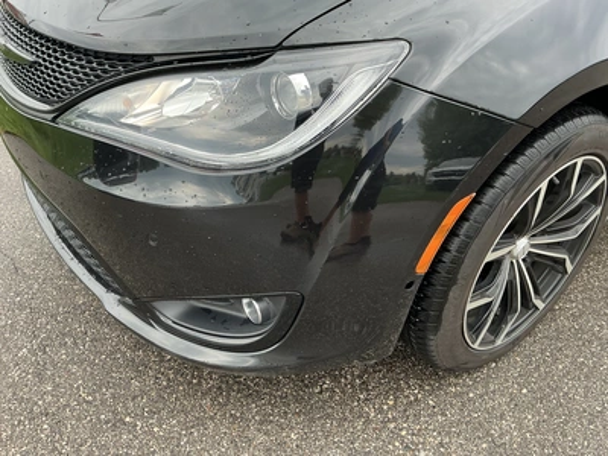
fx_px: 492
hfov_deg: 63.4
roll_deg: -2.0
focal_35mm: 28
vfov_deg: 49.7
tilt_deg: -37.0
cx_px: 304
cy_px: 228
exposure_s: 1/234
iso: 20
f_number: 1.8
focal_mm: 3
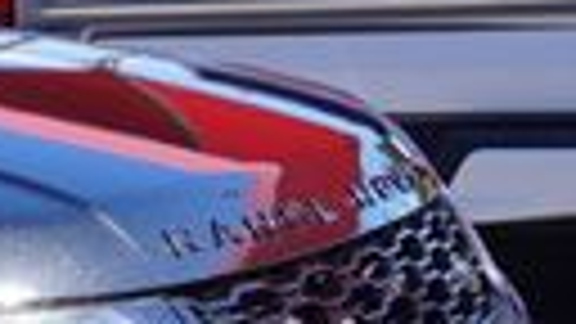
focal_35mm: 157
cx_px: -752
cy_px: 392
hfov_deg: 11.6
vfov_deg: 7.7
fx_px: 2398
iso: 100
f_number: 9
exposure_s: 1/80
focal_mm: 20
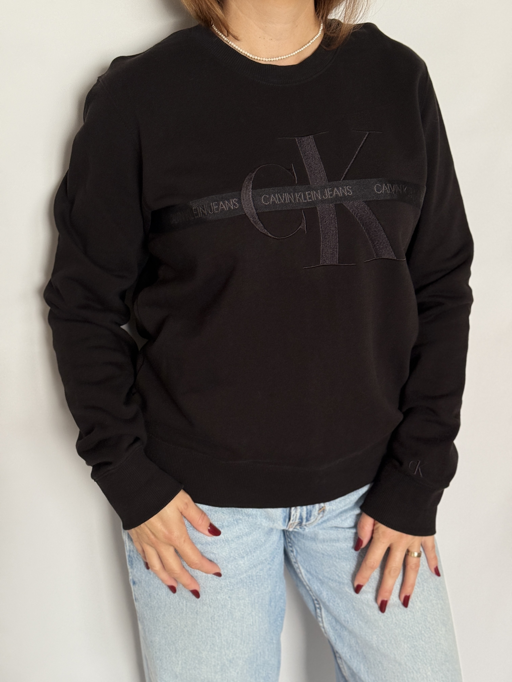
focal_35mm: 48
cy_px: 341
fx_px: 947
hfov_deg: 30.3
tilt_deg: -19.5
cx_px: 256
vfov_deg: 39.7
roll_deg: -0.2
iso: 125
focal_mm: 6.76
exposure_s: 1/60
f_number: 1.78
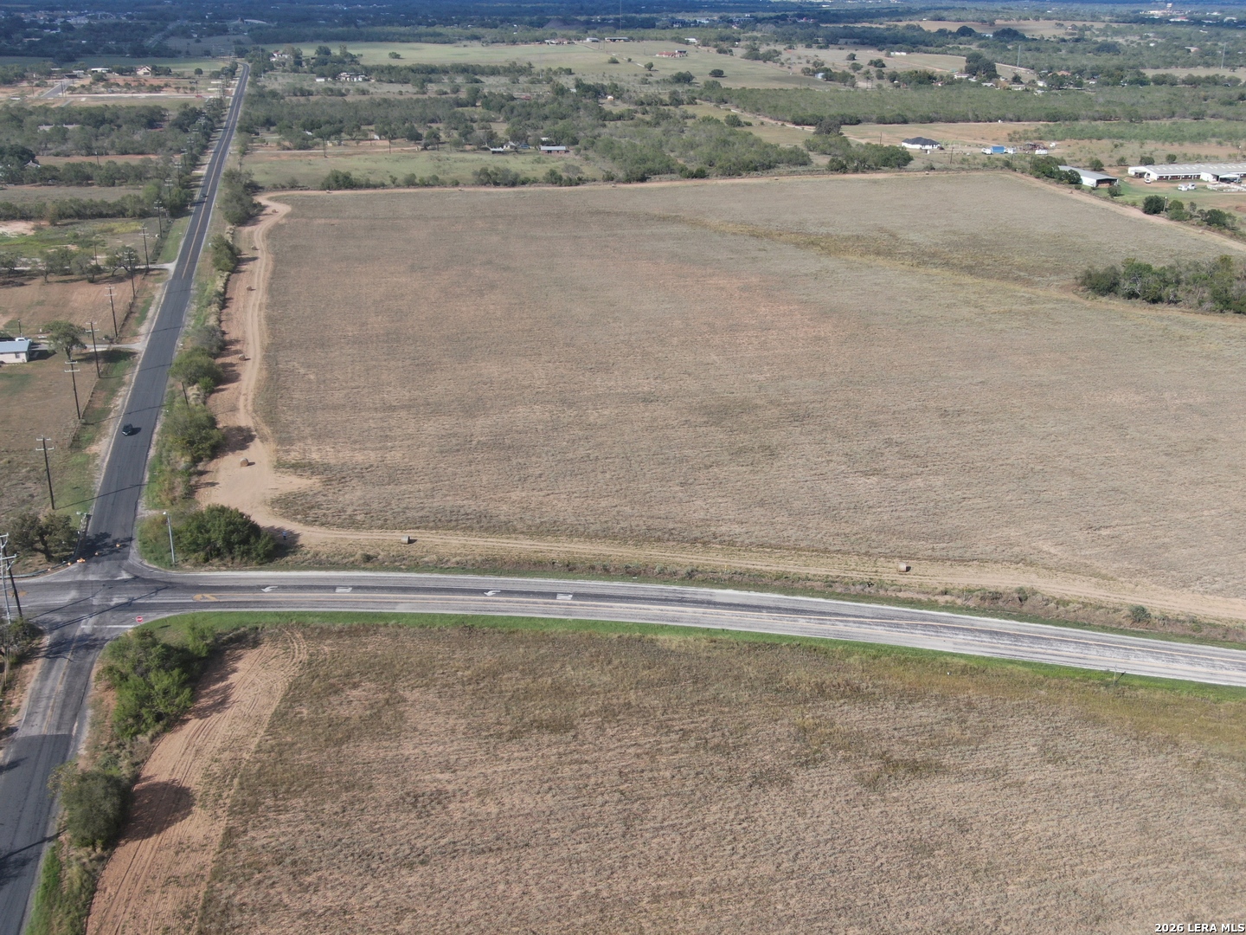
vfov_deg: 37.7
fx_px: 1368
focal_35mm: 38
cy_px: 468
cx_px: 623
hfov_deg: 49.0
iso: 100
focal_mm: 6.48
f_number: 3.4
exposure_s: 1/800
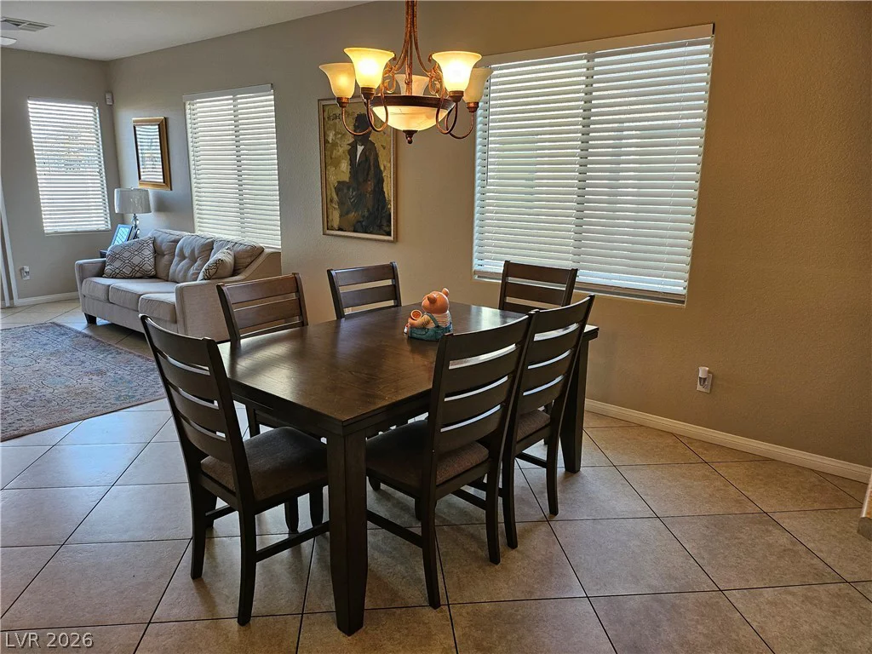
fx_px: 605
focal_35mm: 24
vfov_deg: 56.8
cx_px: 436
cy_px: 327
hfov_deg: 71.6
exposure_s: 1/120
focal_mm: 5
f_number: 1.8
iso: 160
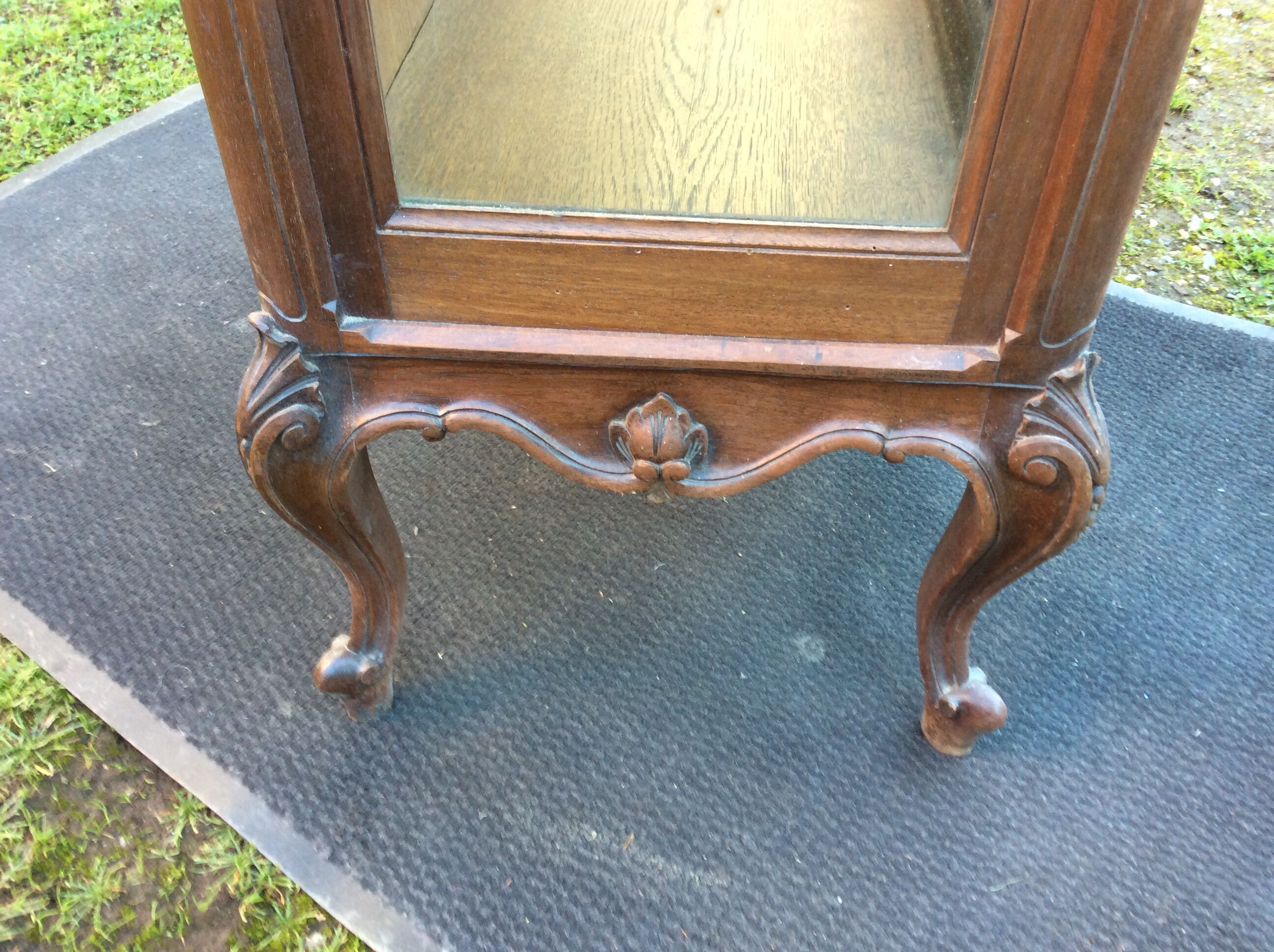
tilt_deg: -44.9
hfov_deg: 56.9
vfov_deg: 44.1
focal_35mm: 32
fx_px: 1176
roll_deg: +1.7
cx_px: 637
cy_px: 476
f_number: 2.4
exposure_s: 1/25
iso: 50
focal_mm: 3.3
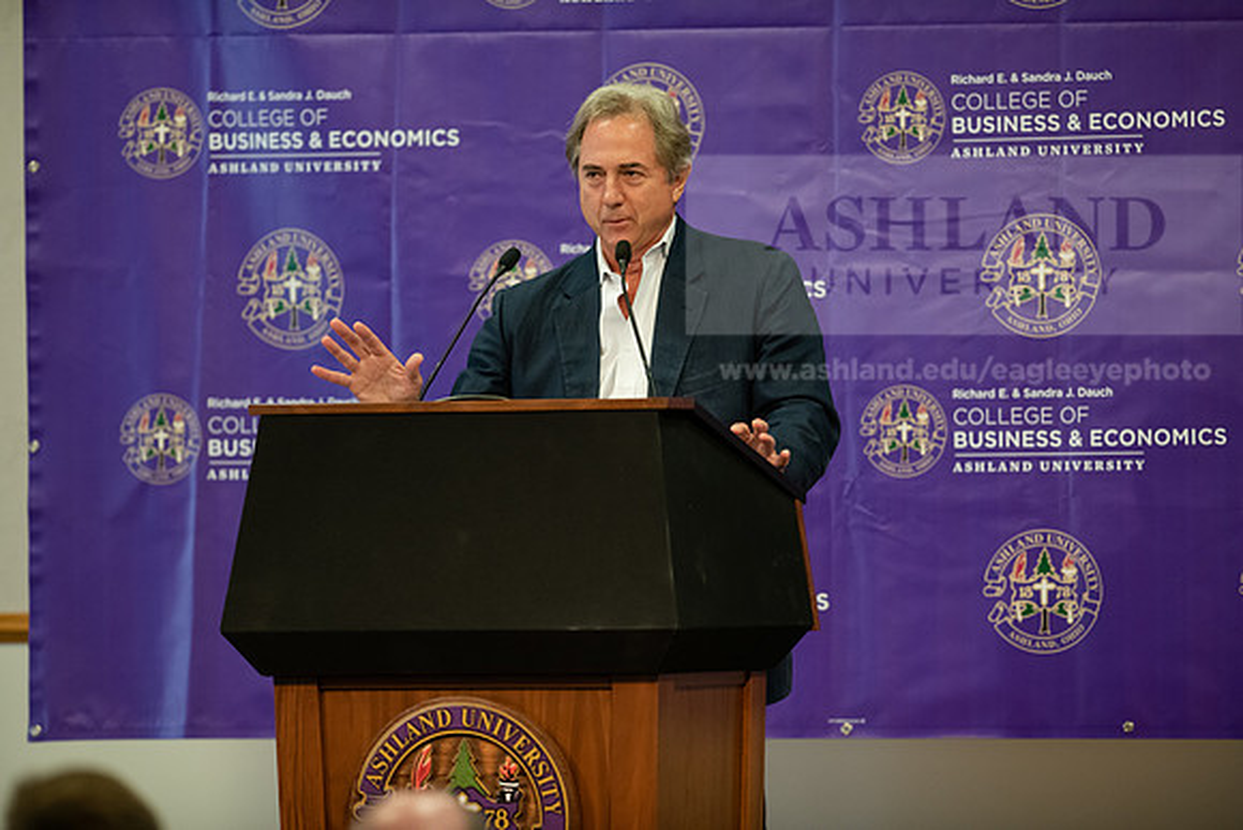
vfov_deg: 4.6
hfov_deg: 6.9
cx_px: 622
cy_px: 415
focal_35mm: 300
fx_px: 10360
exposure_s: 1/200
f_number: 3.2
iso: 1600
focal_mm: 300
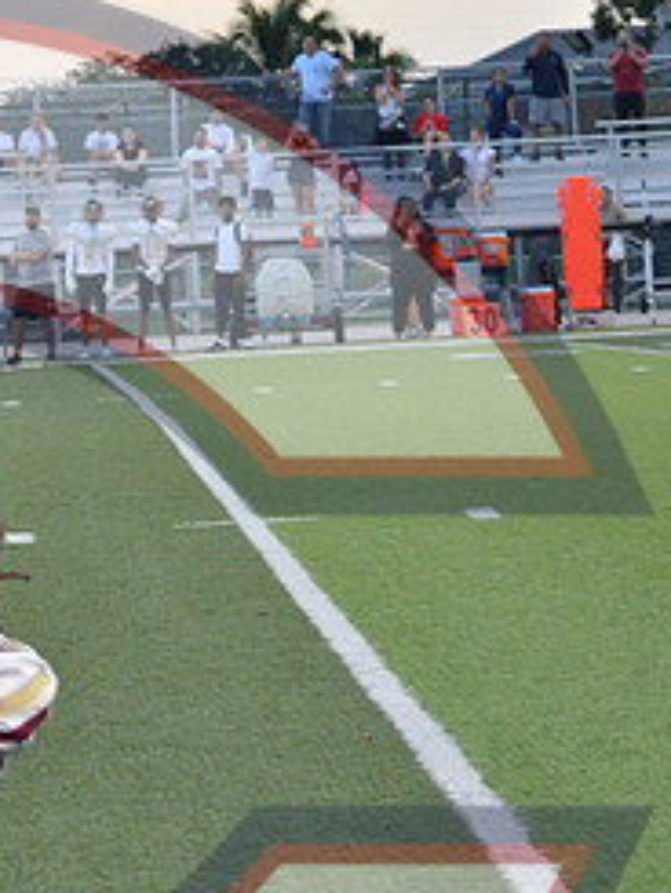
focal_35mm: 187
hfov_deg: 7.9
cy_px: 660
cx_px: -142
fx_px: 4832
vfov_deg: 10.5
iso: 2500
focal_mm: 55
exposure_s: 1/500
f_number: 4.5
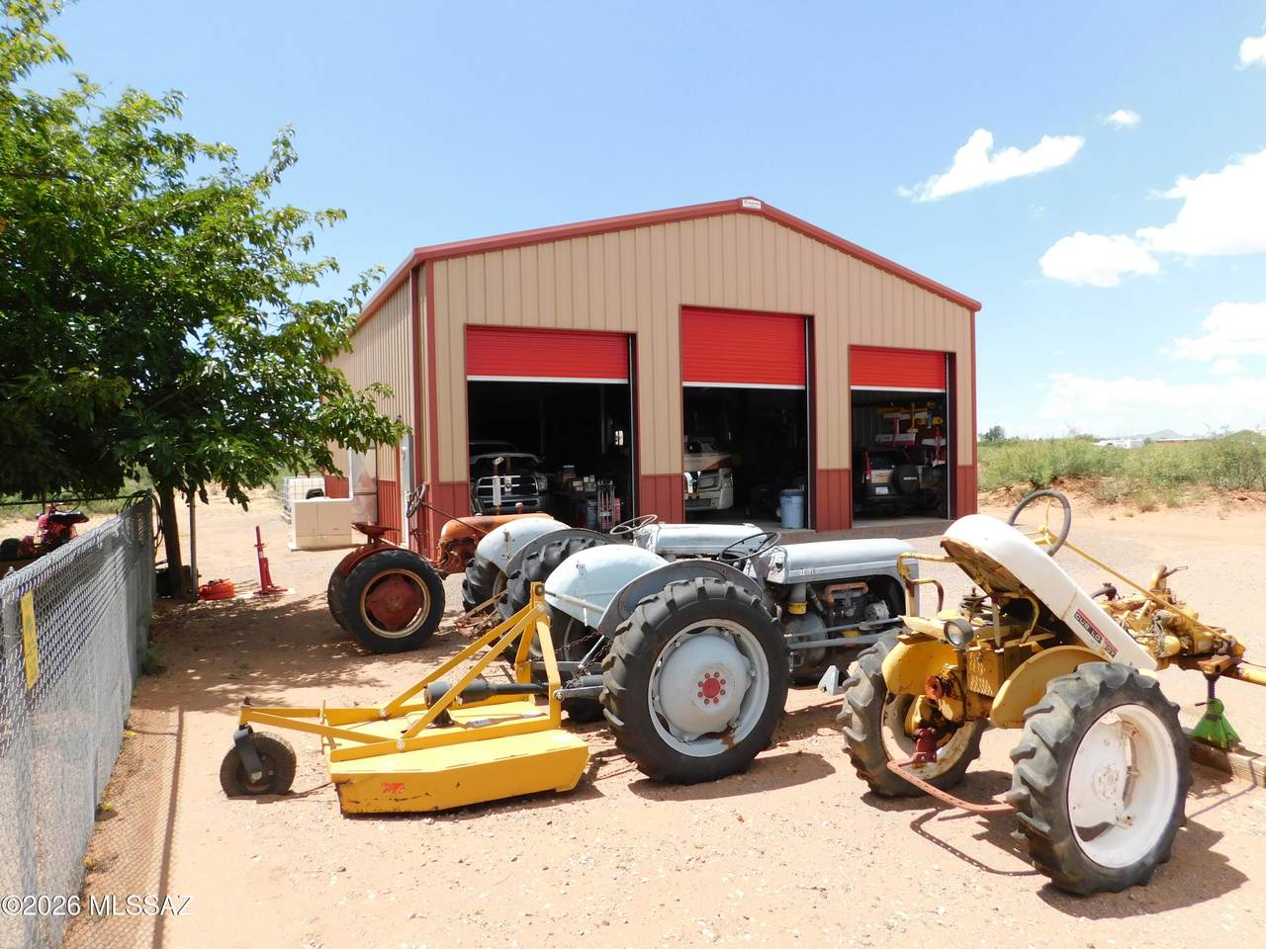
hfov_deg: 73.9
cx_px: 633
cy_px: 474
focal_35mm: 23
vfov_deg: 58.9
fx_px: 841
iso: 125
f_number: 3
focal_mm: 4
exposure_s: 1/1000
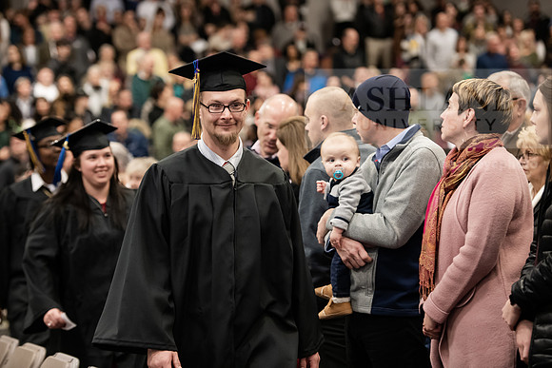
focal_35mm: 112
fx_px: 1718
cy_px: 184
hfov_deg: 18.3
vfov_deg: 12.2
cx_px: 276
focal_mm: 112
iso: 2000
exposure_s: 1/200
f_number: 3.2
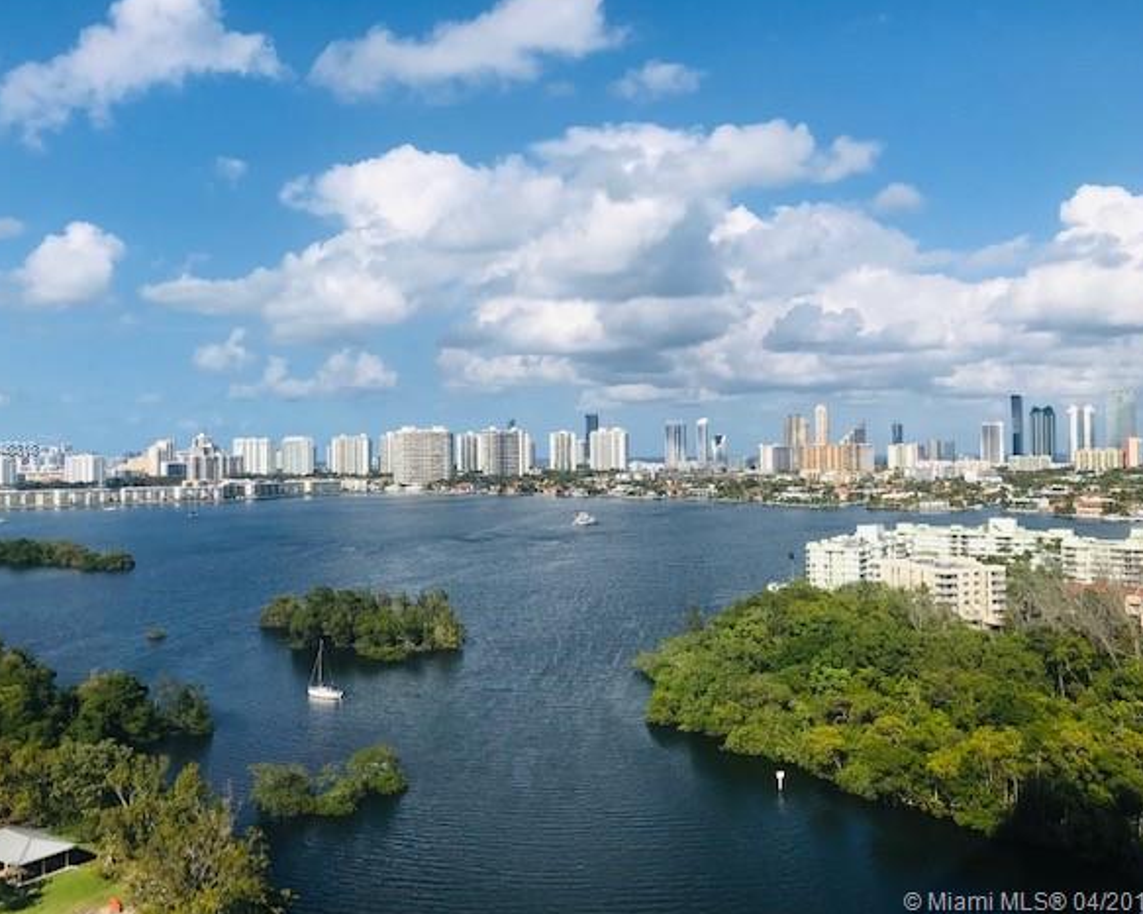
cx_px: 543
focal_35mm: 30
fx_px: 1015
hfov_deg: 58.8
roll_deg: +0.4
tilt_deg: +0.9
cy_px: 449
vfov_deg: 48.5
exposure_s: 1/4367
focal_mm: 3.99
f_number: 1.8
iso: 20
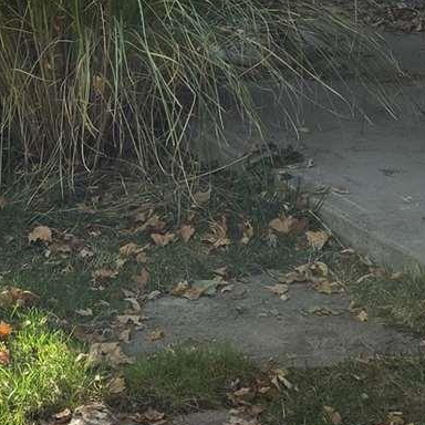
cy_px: -55
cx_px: 66
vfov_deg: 14.0
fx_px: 1695
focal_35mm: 122
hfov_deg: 14.2
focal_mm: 5.4
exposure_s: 1/957
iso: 25
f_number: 1.8
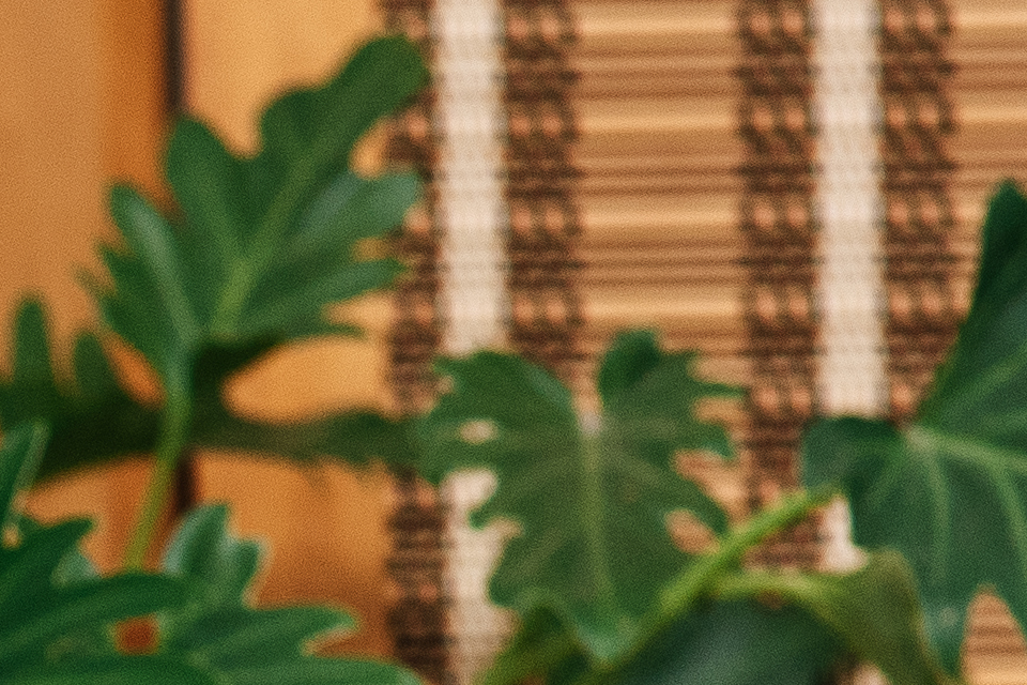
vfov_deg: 2.1
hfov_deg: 3.1
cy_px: 1570
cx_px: -1935
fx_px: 18599
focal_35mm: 652
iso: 200
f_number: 4
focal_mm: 85
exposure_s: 1/200
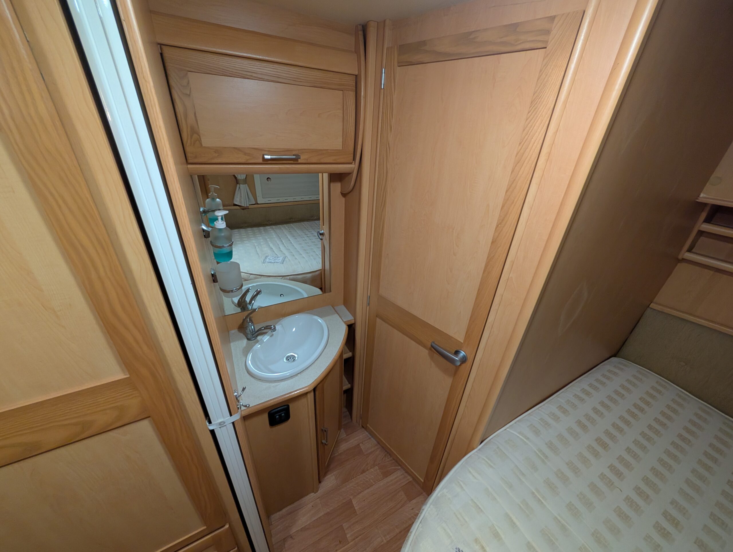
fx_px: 254
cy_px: 276
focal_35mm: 12
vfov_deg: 94.6
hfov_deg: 110.5
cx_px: 366
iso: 367
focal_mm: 2.02
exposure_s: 1/33.3
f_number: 1.7
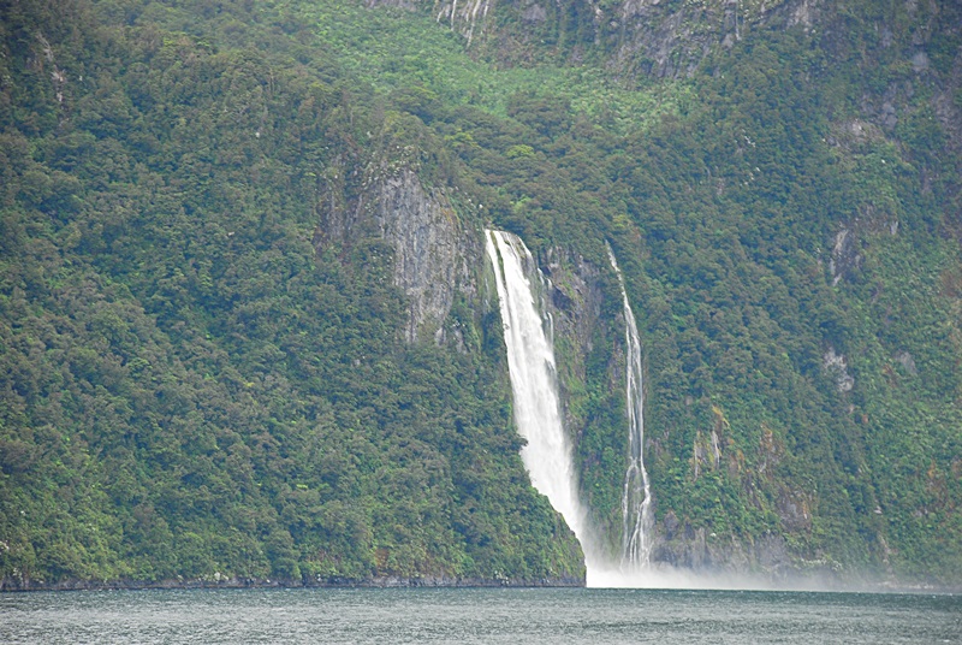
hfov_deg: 13.7
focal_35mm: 150
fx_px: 4014
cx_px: 481
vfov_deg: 9.2
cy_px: 322
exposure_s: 1/100
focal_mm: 100
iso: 400
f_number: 6.3
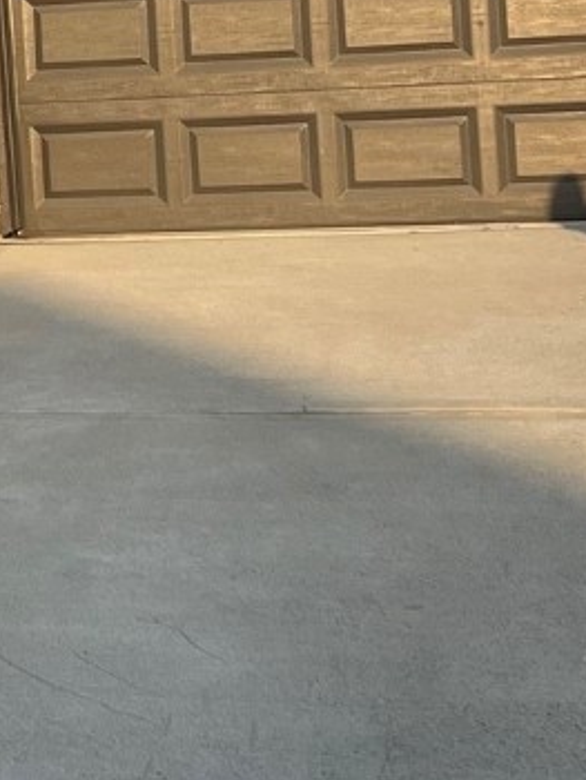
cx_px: -437
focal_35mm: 114
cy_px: 38
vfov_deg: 16.9
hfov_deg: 12.1
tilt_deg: +3.5
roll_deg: +2.0
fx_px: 2570
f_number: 1.5
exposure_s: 1/1779
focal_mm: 5.7
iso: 50
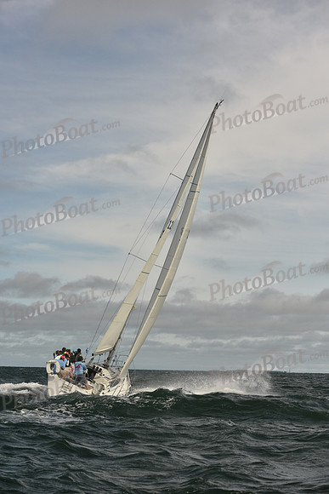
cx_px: 164
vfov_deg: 28.8
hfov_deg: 19.5
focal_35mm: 70
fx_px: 959
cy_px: 247
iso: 320
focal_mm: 70
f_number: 7.1
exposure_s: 1/1000
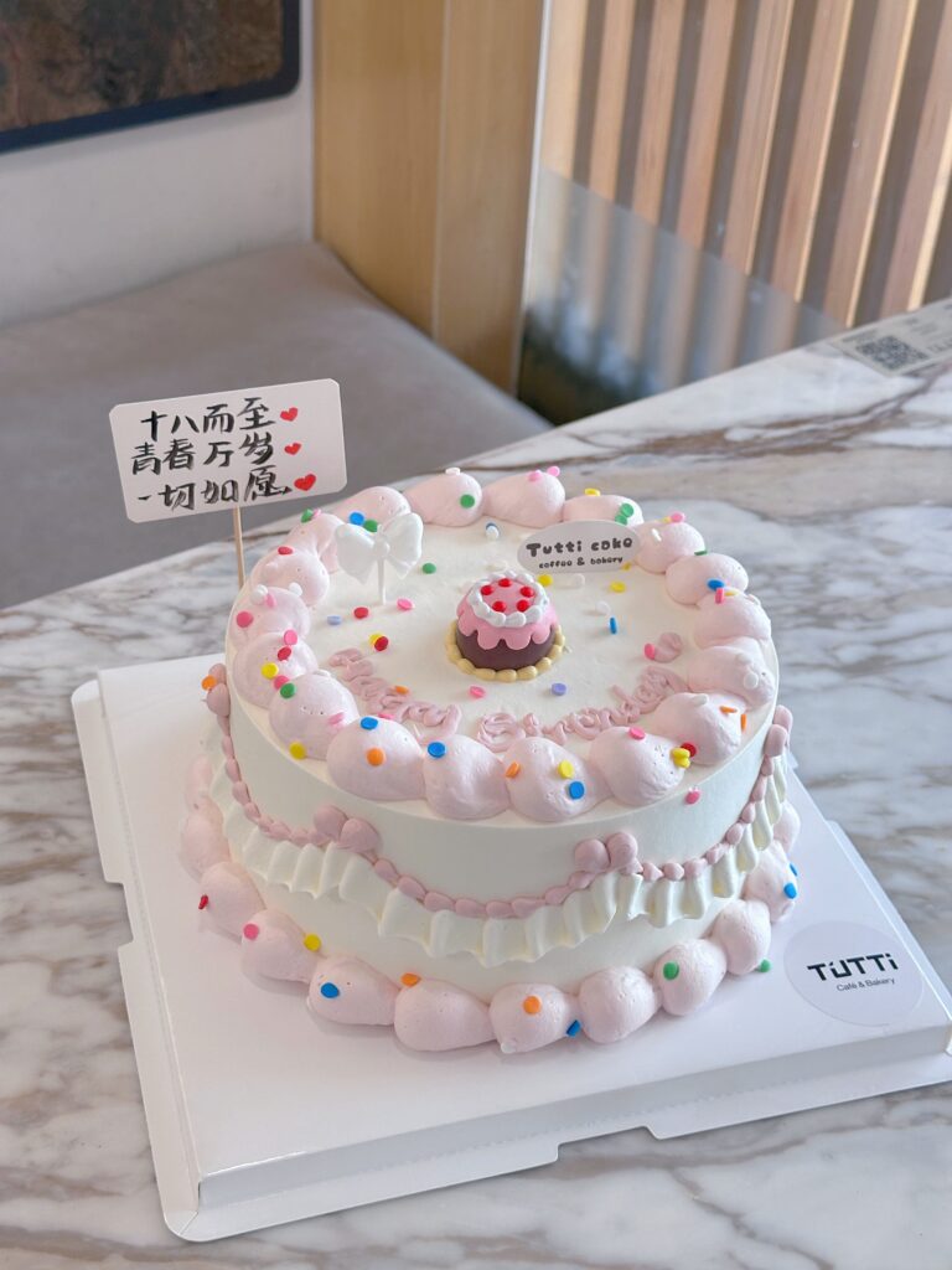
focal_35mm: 48
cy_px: 635
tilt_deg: -35.2
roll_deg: -4.1
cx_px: 476
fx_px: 1760
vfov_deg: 39.7
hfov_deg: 30.3
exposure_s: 1/50
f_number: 1.78
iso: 80
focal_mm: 6.86
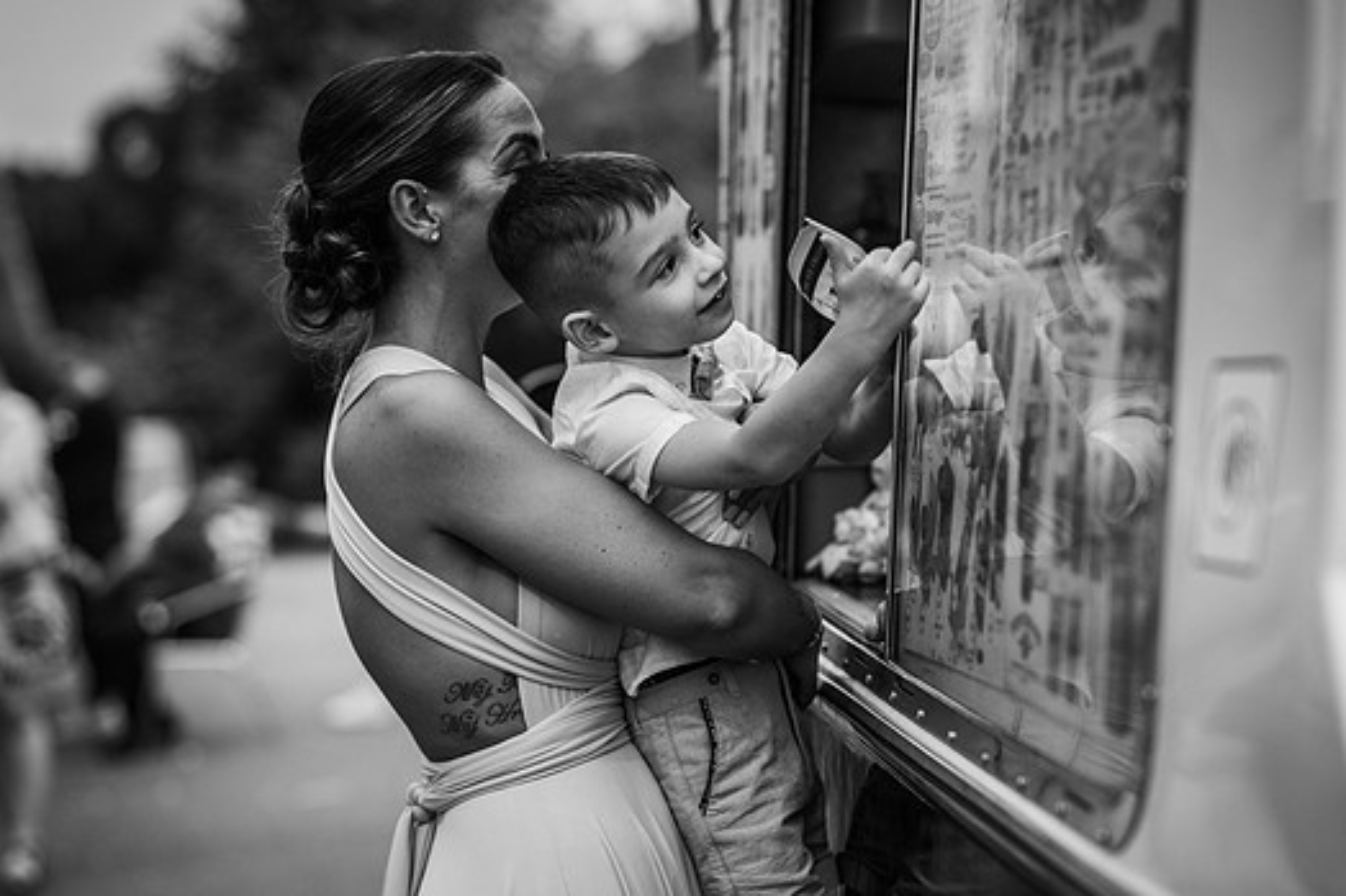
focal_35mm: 94
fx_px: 3513
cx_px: 686
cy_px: 447
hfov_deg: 21.7
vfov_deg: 14.5
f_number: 2.5
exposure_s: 1/200
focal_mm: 85
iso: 640
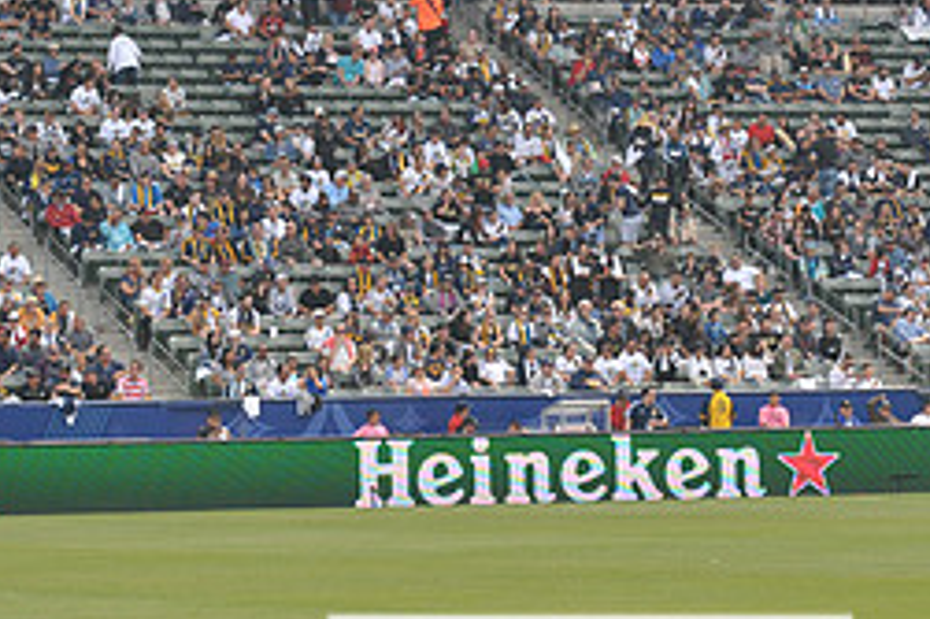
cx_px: 589
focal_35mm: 236
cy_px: 107
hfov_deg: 8.7
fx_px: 6092
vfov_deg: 5.8
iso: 320
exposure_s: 1/2500
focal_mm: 102
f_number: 3.5
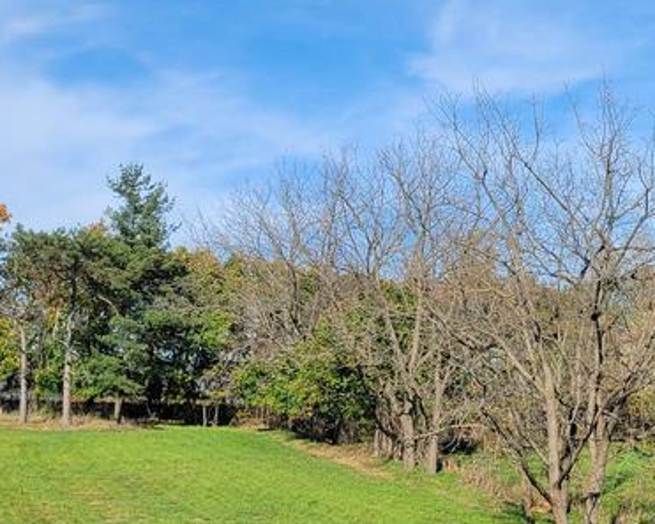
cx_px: 436
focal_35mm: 70
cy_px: 445
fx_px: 1357
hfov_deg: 27.0
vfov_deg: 21.5
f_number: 1.8
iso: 40
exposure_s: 1/1962
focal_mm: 5.4
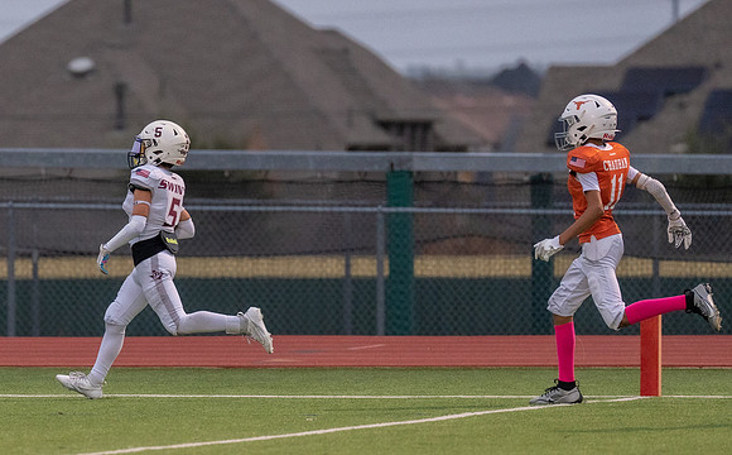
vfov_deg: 2.8
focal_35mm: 462
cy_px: 206
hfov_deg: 4.6
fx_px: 9194
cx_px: 163
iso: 2000
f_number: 2.8
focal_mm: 200
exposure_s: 1/1250
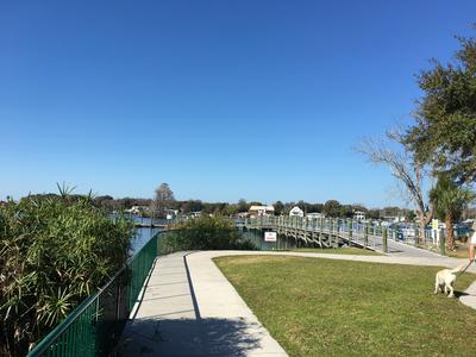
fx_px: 399
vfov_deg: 48.2
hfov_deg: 61.7
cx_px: 238
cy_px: 178
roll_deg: -2.0
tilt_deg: +7.7
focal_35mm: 29
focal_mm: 4.15
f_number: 2.2
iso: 25
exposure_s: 1/1637
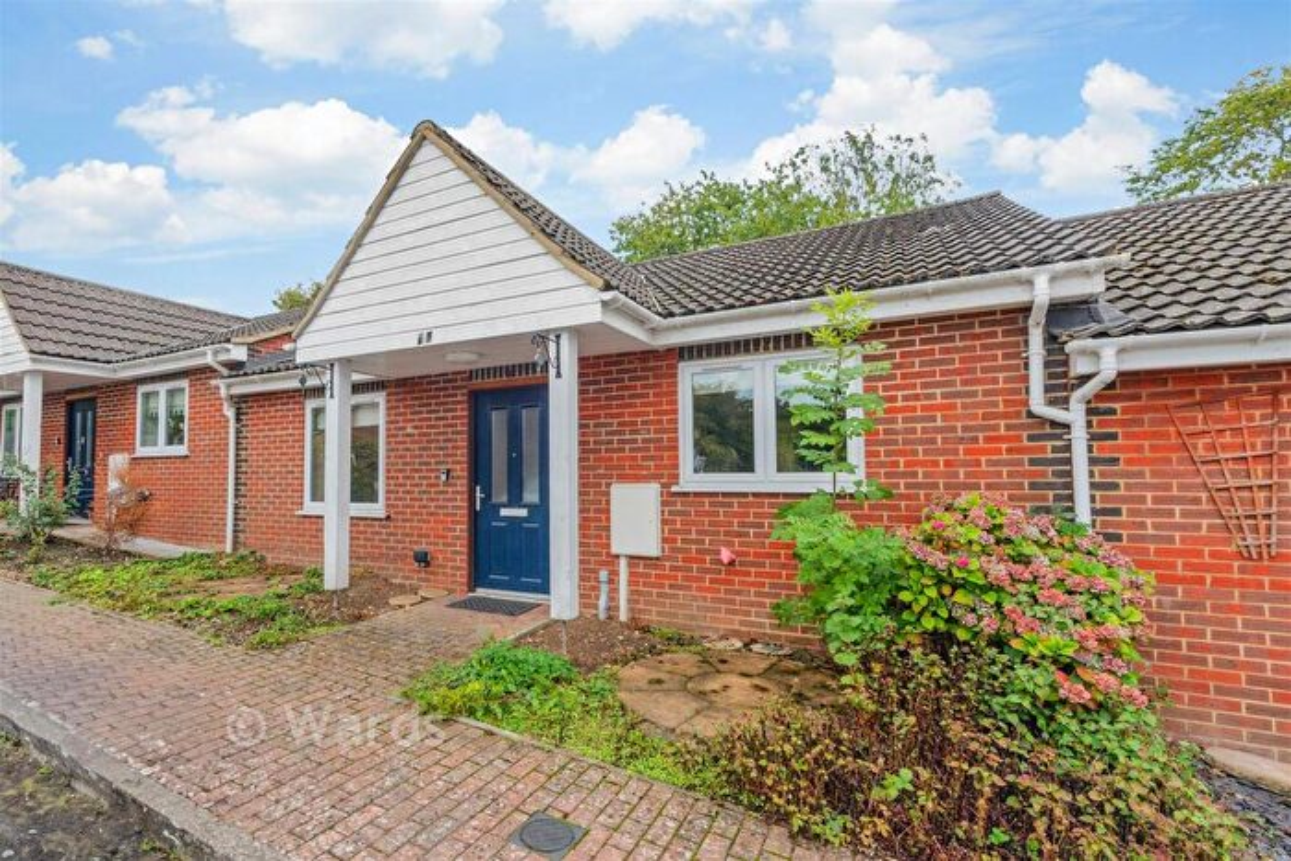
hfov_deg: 104.2
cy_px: 430
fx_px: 502
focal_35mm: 14
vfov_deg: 81.2
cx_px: 646
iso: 100
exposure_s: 1/160
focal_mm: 14
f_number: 8
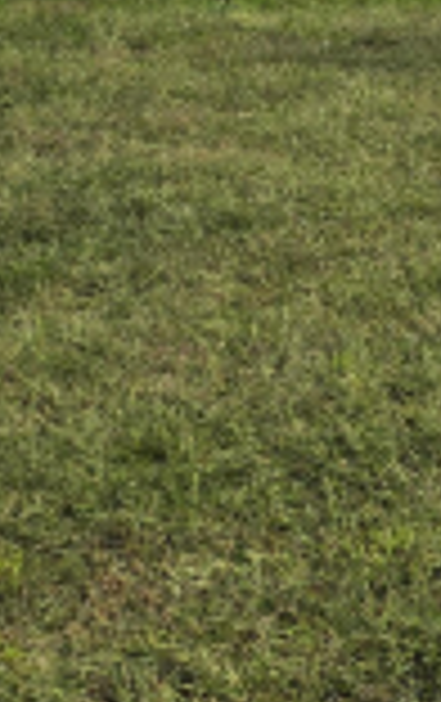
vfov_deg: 18.1
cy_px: -310
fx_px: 1993
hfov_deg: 9.6
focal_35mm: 104
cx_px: 1339
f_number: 1.8
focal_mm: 5.4
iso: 80
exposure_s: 1/3628
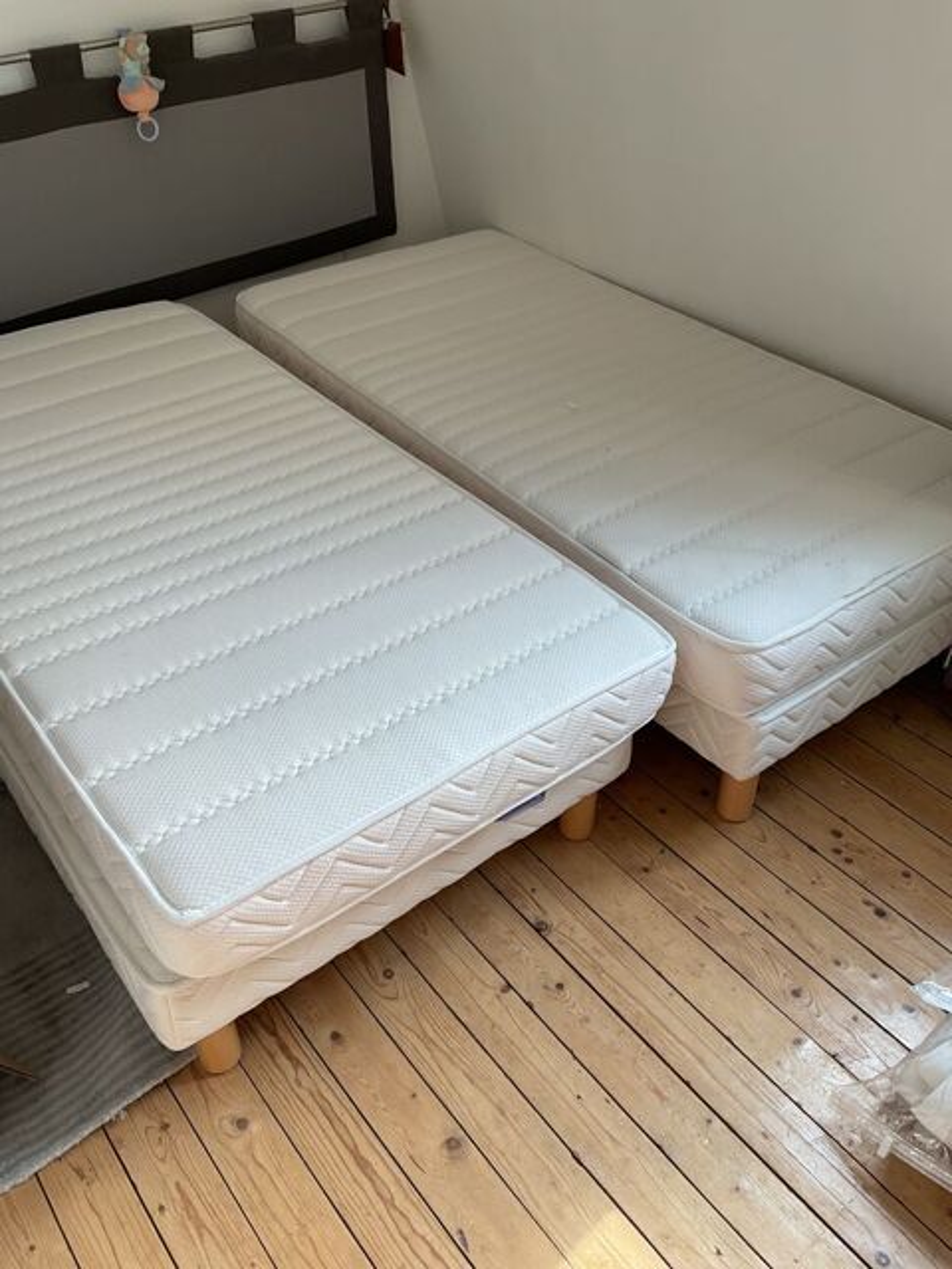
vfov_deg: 61.7
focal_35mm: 29
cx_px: 476
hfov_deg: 48.2
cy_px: 634
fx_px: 1063
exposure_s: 1/120
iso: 32
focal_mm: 3
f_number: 1.8
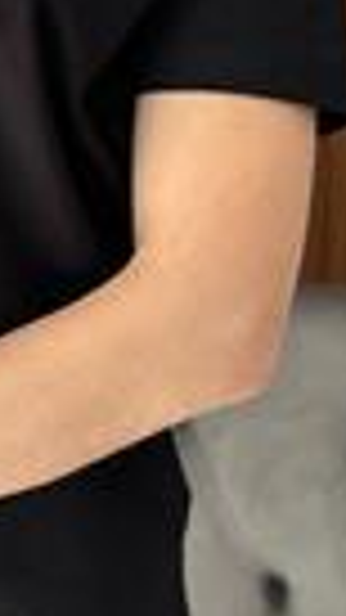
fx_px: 3248
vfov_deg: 10.8
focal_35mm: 199
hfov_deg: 5.9
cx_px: -472
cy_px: 45
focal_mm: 6.86
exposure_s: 1/167
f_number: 1.78
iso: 64
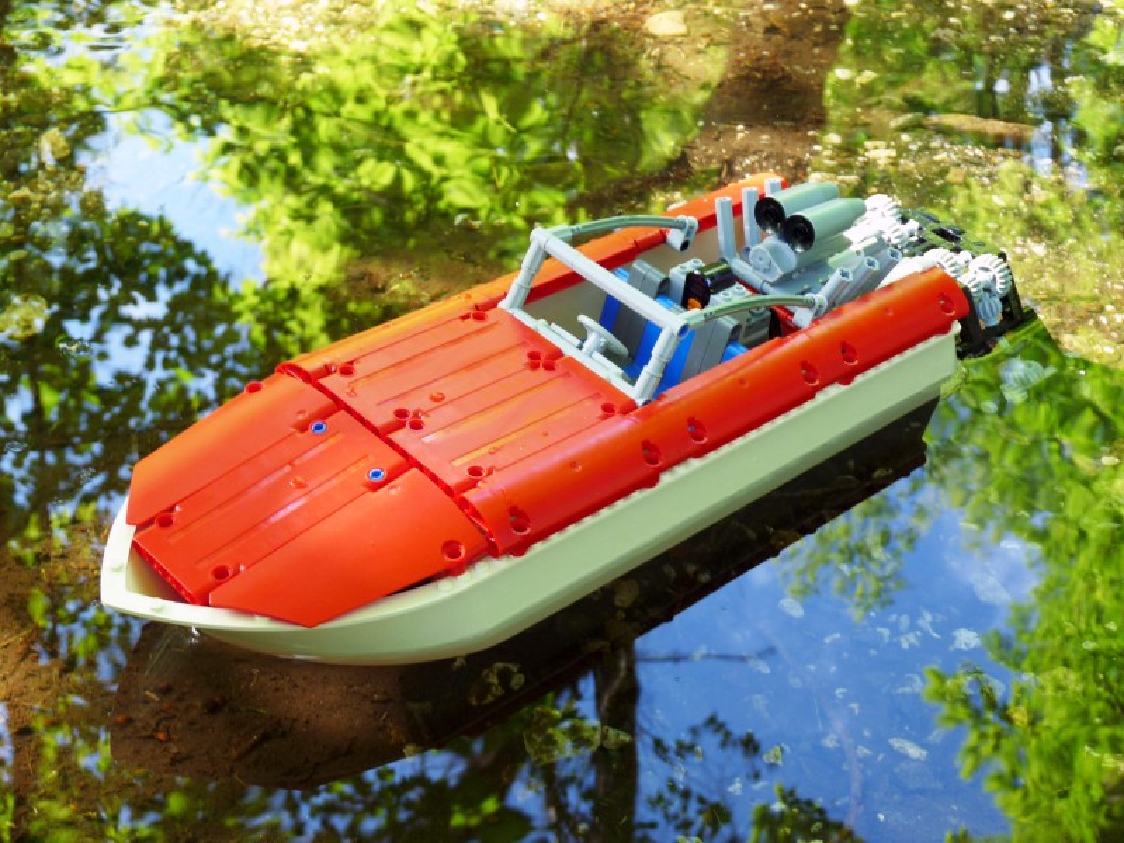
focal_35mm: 55
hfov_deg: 34.9
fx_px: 1786
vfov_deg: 26.6
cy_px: 422
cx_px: 562
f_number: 3.2
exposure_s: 1/30
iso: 100
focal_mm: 9.9
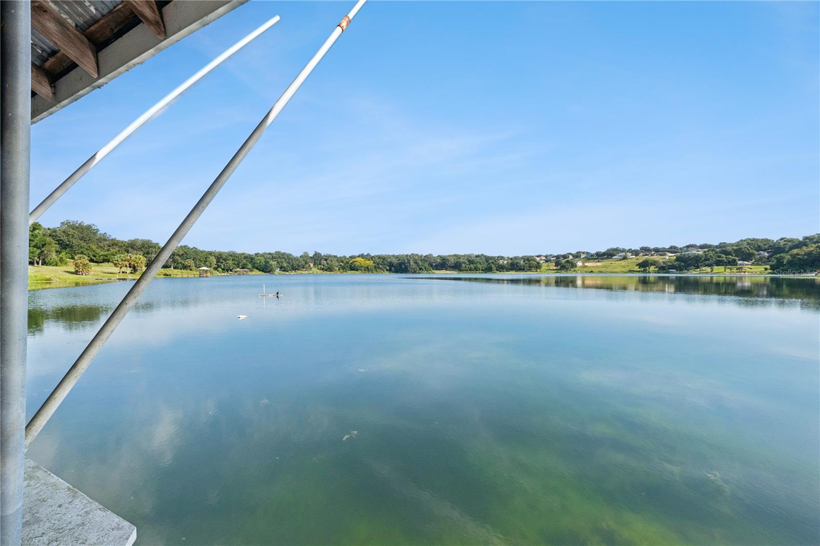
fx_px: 296
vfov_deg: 85.4
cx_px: 410
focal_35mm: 13
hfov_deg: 108.3
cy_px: 273
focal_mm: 9
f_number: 10
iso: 500
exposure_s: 1/500
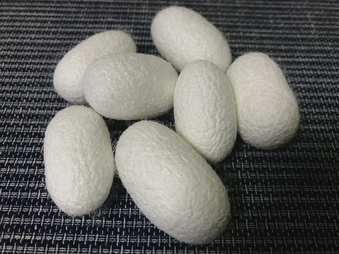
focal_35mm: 28
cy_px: 127
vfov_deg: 49.7
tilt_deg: -54.9
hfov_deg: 63.4
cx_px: 170
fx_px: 274
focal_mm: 3.99
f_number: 1.8
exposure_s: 1/17
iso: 50
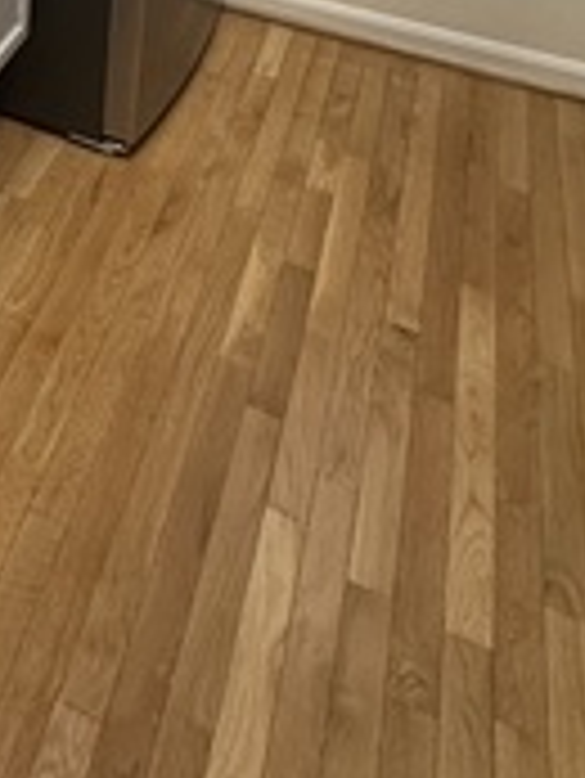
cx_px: -140
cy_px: -376
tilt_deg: -9.3
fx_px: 1215
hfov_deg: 24.3
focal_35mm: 54
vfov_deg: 26.3
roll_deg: -2.9
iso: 250
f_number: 2.2
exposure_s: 1/120
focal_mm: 2.22
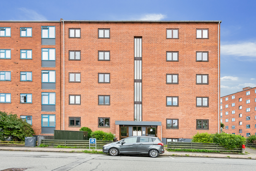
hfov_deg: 78.6
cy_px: 86
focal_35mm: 22
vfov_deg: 57.2
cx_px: 128
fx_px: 156
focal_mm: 22
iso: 450
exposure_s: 1/125
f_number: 13
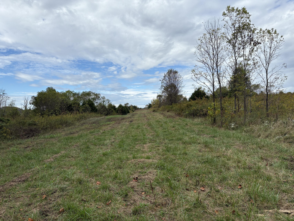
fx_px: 221
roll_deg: +1.8
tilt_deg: -0.5
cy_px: 110
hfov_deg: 67.3
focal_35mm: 26
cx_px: 147
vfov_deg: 53.1
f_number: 1.6
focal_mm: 5.96
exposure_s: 1/3623
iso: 50
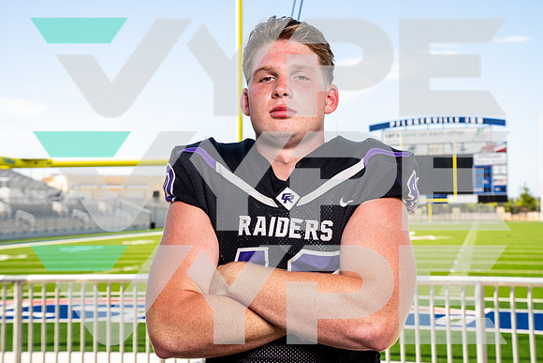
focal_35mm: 57
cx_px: 272
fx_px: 860
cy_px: 182
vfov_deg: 23.8
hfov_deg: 35.0
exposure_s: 1/125
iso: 100
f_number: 8
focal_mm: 57
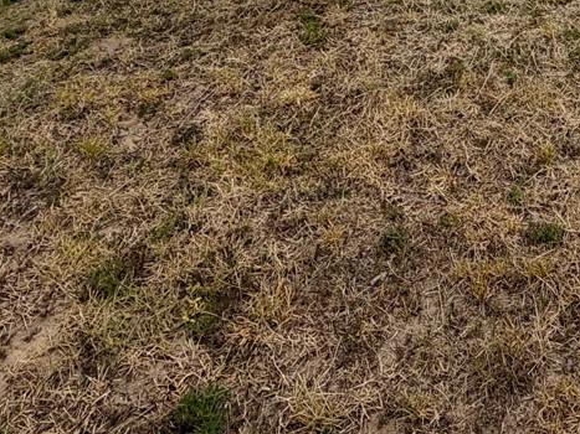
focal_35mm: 48
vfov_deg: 21.7
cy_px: -309
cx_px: 507
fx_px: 804
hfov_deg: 37.4
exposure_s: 1/1572
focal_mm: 2.22
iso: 20
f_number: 2.2
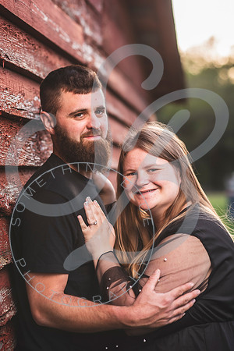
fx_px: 829
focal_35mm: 85
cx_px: 117
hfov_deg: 16.1
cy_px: 176
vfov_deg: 23.9
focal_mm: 85
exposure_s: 1/250
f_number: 2.8
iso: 100
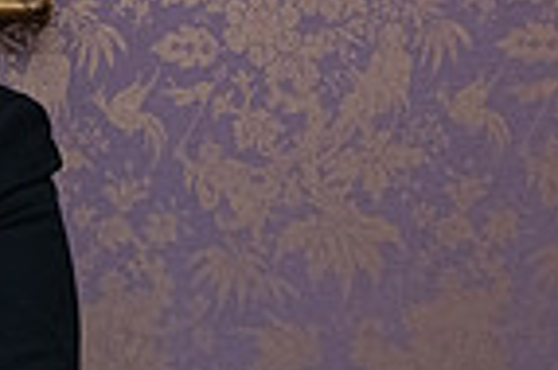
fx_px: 2694
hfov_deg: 11.1
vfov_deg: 7.8
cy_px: 368
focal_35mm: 174
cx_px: -410
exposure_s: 1/160
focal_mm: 42
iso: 1250
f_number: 5
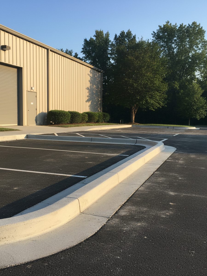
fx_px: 183
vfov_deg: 73.9
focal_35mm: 23
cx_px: 104
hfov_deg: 58.9
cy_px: 138
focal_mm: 6.4
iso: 1057
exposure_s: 1/735
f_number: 1.8
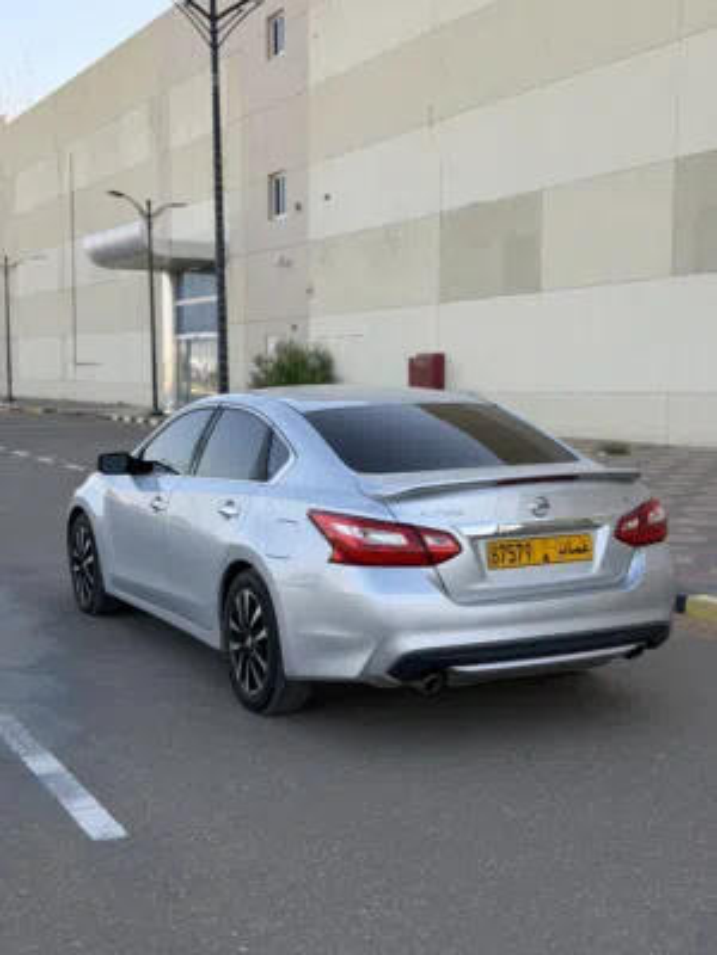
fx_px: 1326
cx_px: 358
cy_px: 478
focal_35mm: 48
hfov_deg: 30.3
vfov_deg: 39.7
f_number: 1.78
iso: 64
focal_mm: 6.76
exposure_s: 1/1264
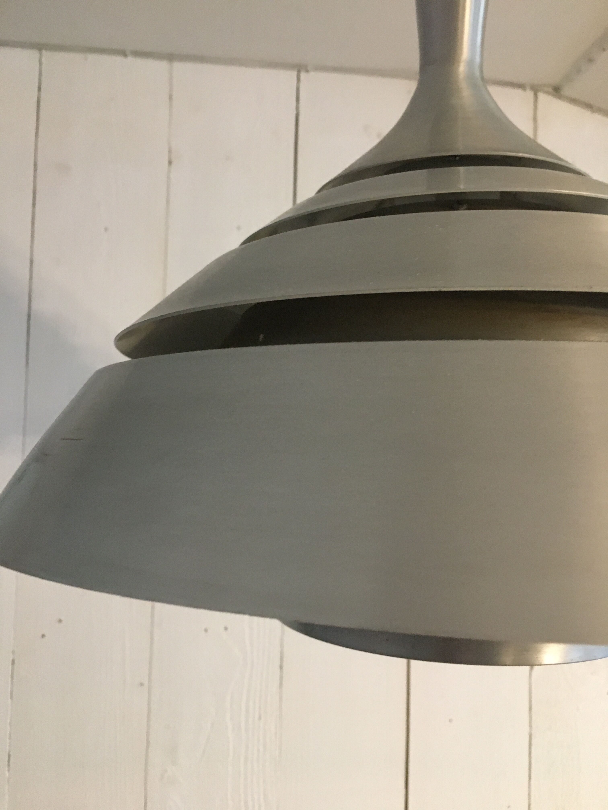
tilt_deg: +3.6
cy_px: 405
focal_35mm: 29
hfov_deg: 48.2
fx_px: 679
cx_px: 304
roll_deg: -1.7
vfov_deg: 61.7
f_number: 2.2
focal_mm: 4.15
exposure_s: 1/25
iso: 200
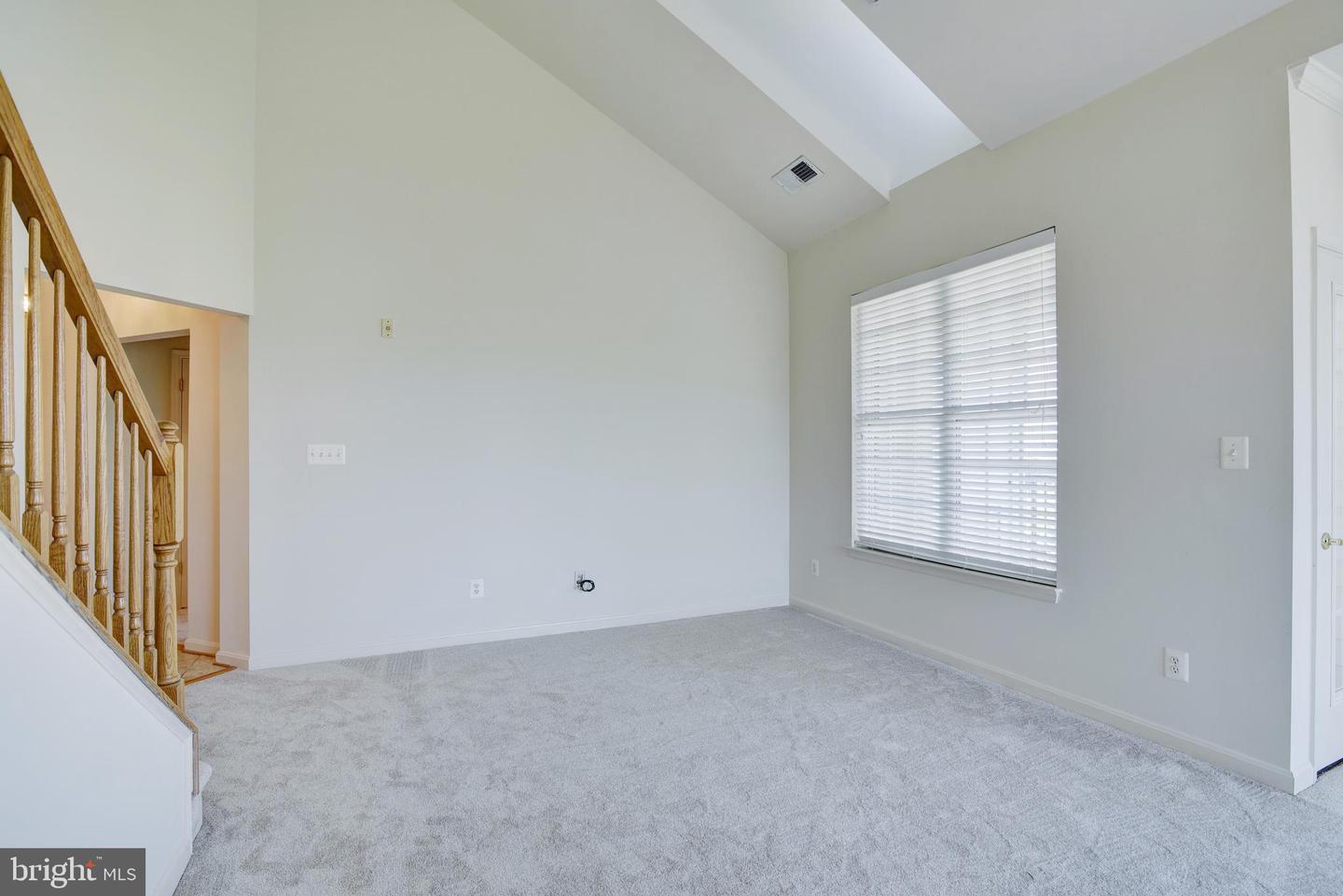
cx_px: 672
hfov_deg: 96.7
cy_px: 448
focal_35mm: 16
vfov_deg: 73.8
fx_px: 597
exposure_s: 1/30
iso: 200
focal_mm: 16
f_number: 5.6
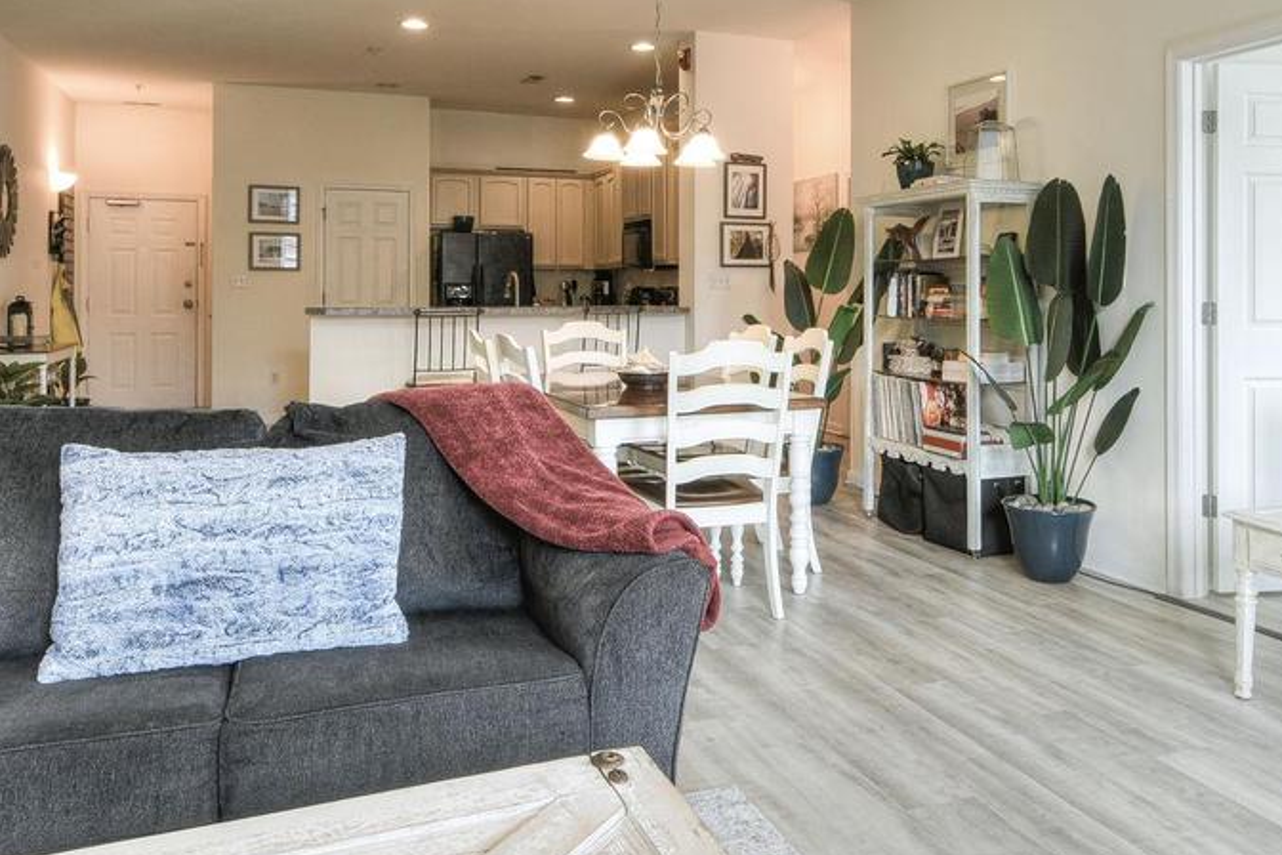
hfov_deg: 61.5
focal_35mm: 30
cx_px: 761
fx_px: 1068
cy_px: 255
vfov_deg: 42.7
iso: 100
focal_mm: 14
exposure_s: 1/1.25
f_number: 18
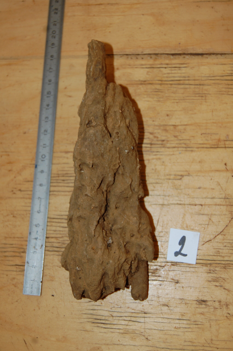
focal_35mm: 48
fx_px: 467
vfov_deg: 41.1
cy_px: 176
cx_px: 116
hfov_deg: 28.0
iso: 400
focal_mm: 32
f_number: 4.5
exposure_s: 1/60
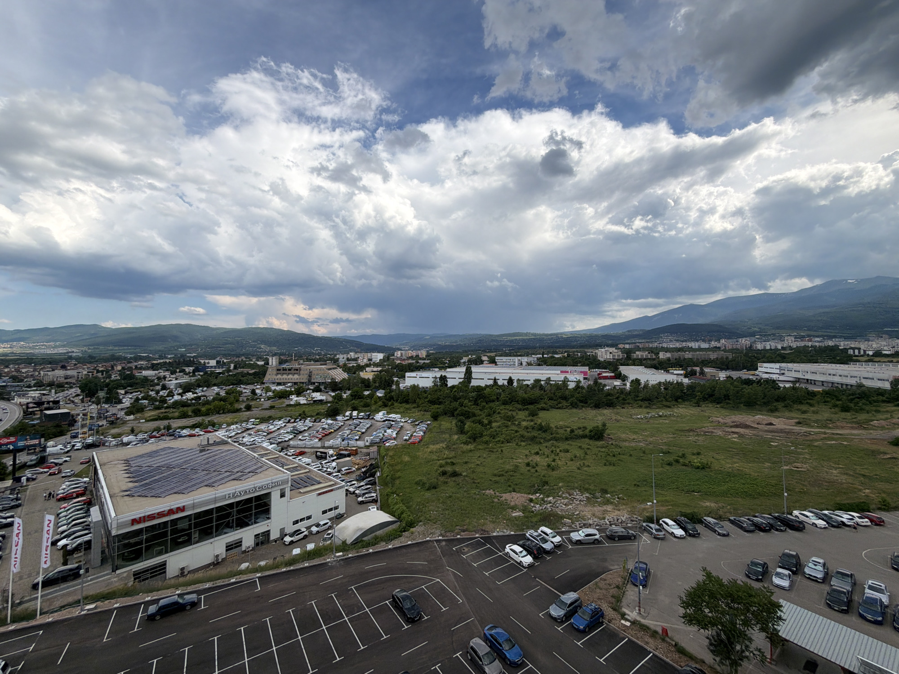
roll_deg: -0.4
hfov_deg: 102.1
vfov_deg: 85.7
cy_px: 337
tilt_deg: +2.8
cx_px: 450
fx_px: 364
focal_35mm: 14
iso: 20
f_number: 2.2
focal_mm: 2.22
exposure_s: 1/1068
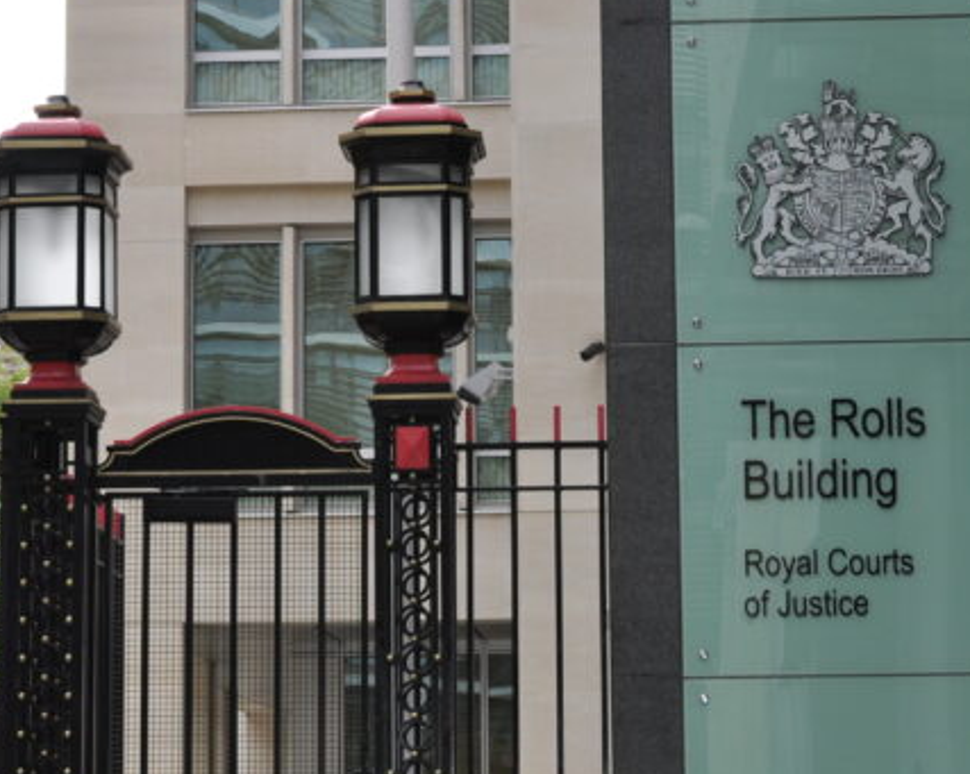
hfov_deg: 17.8
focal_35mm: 108
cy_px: 377
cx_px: 457
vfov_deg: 14.3
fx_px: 3098
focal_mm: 32
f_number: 6.3
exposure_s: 1/200
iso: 200
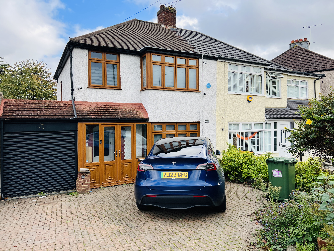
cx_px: 167
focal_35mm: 26
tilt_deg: -1.7
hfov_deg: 67.3
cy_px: 126
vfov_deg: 53.1
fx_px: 251
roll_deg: +0.2
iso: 50
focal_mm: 5.7
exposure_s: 1/880
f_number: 1.5
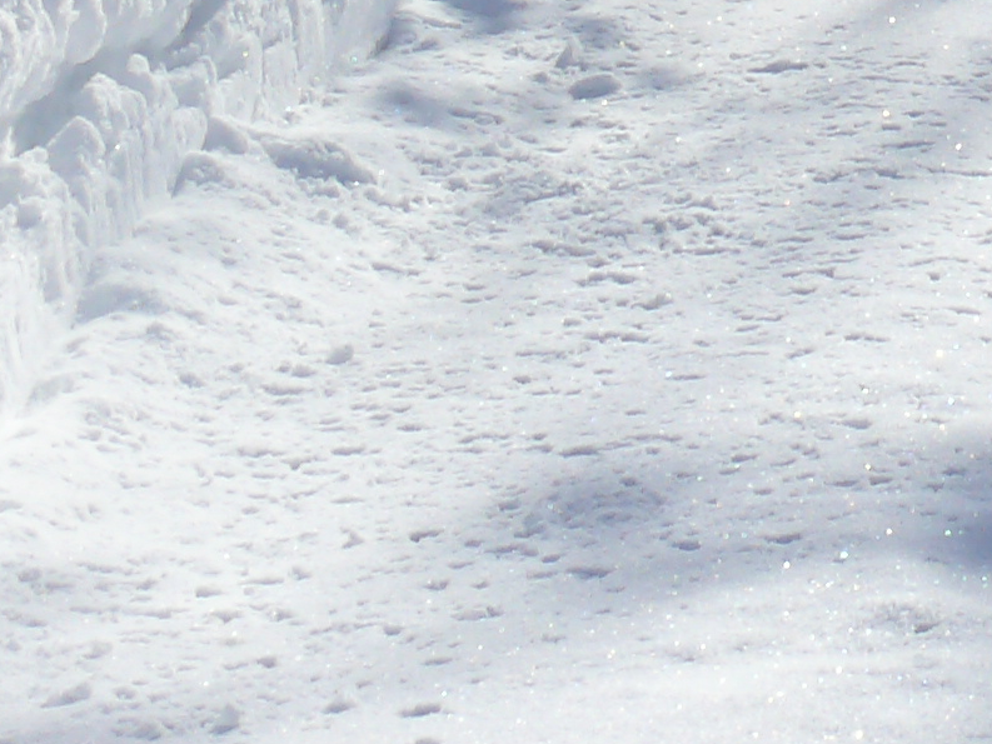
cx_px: 1586
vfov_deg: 8.6
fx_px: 4615
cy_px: -849
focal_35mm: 161
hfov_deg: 11.6
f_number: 8
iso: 100
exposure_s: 1/500
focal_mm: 7.4
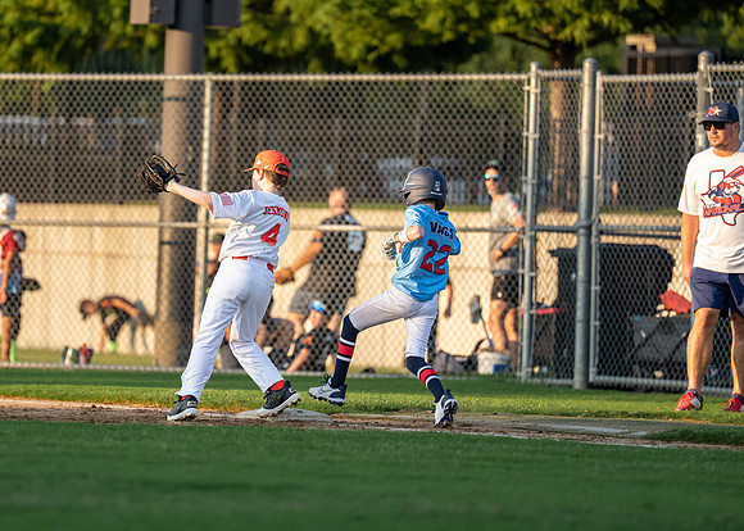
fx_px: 6251
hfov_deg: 6.8
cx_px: 226
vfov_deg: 4.9
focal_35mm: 296
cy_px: 237
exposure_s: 1/2500
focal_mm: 200
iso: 640
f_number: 2.8
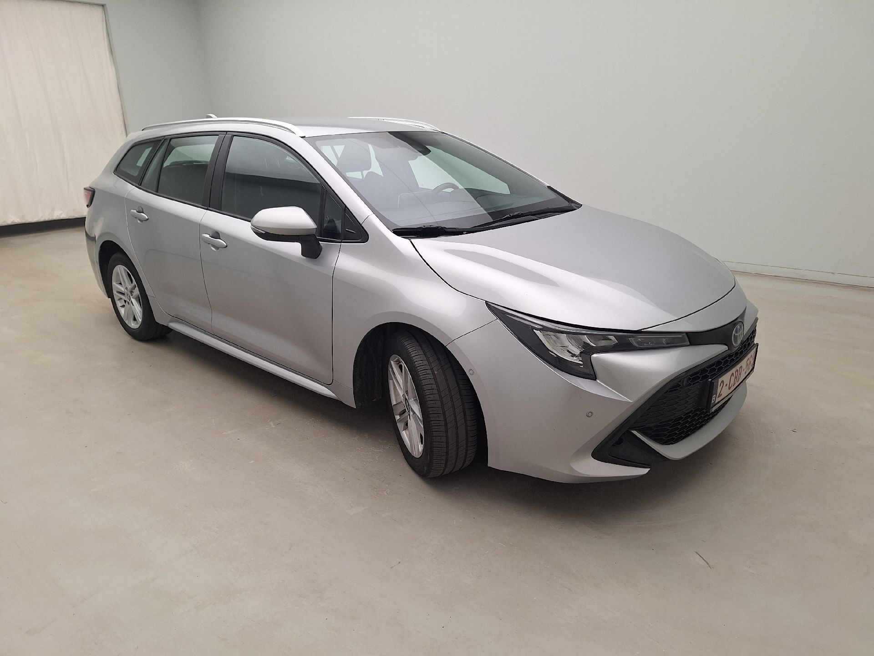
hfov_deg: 73.9
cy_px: 328
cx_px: 437
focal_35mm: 23
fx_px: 581
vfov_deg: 58.9
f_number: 1.8
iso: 40
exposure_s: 1/103
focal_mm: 5.54
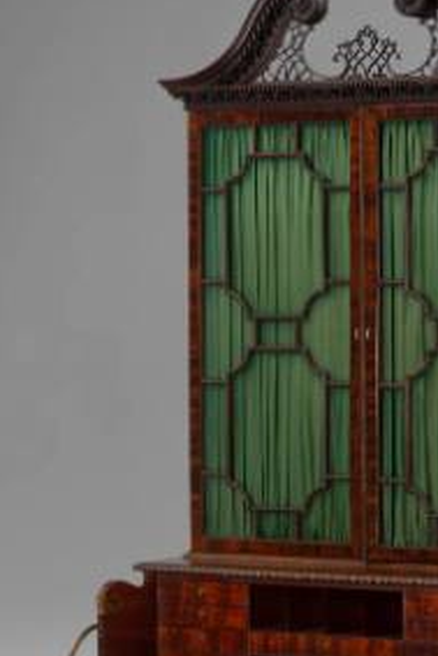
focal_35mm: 182
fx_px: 3317
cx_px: 377
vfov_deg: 11.3
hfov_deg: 7.5
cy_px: 503
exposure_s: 1/125
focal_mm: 105
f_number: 11
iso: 100
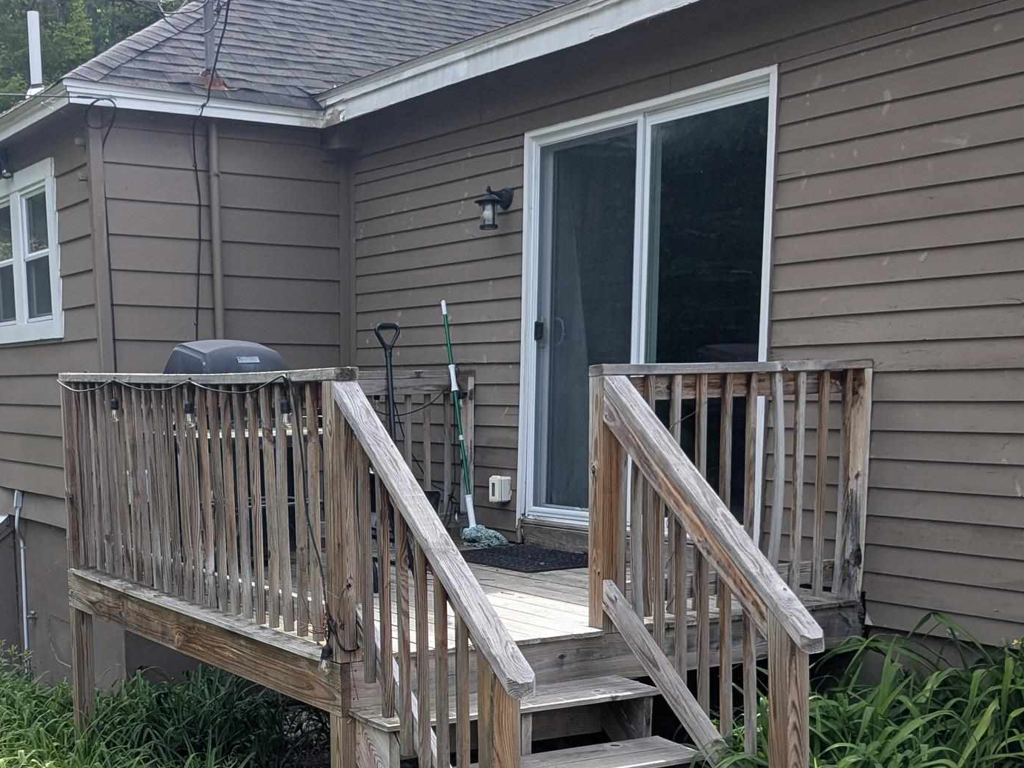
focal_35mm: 50
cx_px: 388
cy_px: 612
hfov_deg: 38.0
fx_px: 1479
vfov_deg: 28.5
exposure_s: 1/1232
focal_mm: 4.38
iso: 52
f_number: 1.73
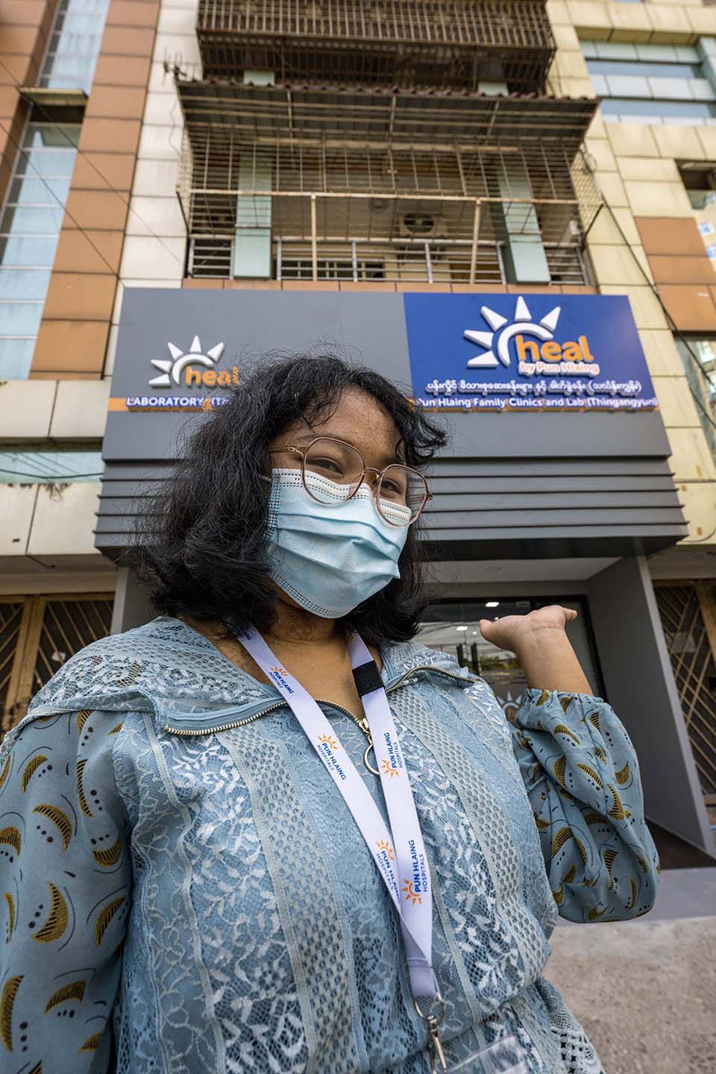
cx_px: 358
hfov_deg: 68.9
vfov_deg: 91.6
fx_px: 522
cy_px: 537
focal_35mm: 18
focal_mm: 17.5
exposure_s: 1/250
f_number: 8
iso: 250
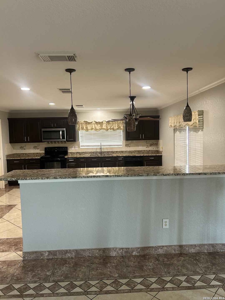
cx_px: 112
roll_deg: +1.5
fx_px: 225
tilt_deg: -1.9
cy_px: 150
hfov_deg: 53.1
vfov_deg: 67.3
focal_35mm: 26
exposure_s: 1/60
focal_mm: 5.7
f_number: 1.5
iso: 125
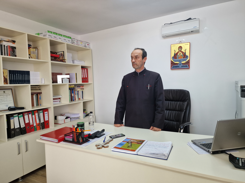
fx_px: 163
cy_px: 92
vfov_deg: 58.9
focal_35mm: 23
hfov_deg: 73.9
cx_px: 122
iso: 160
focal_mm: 6.4
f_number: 1.8
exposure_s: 1/100
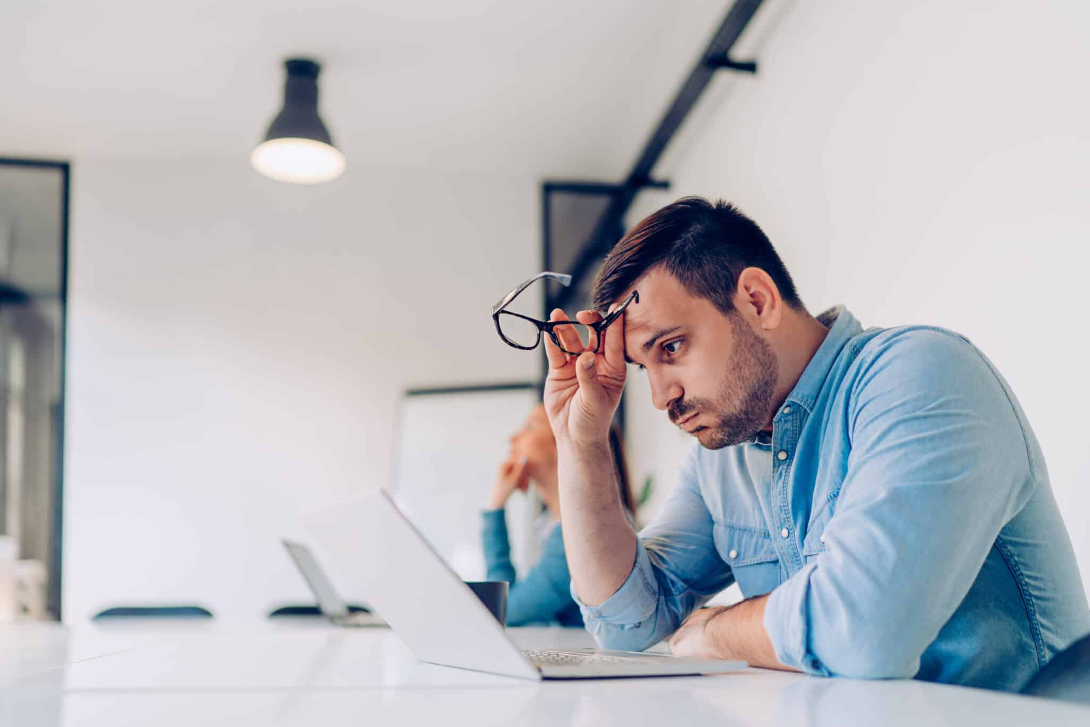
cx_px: 545
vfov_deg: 37.8
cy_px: 364
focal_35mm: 35
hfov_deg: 54.4
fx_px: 1060
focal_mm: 35
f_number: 1.6
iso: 100
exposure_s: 1/80
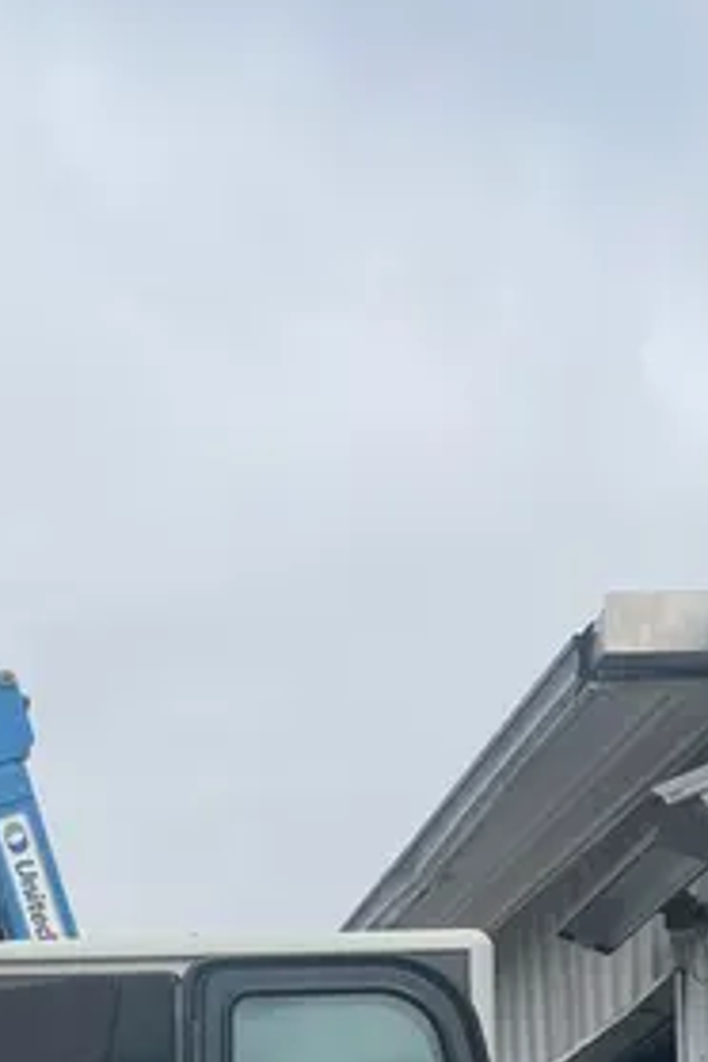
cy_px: 1365
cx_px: -126
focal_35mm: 71
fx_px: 2094
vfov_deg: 24.9
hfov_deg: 18.3
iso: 32
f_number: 1.6
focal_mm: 4.2
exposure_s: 1/4464
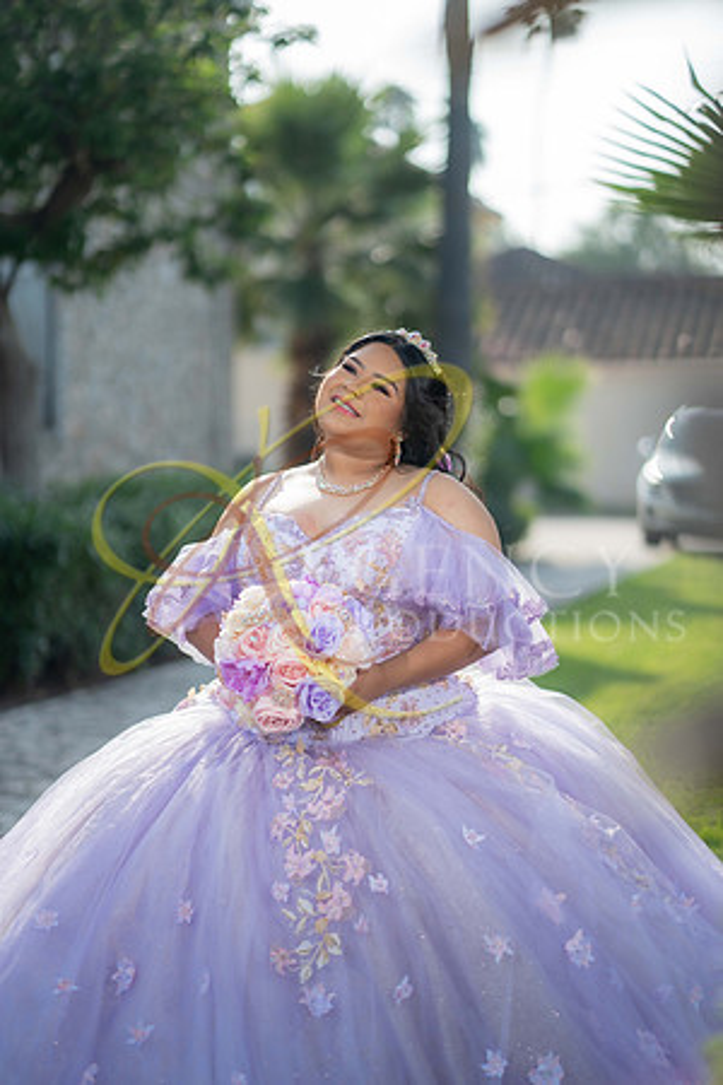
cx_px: 362
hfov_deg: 16.1
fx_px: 2560
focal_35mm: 85
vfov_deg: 23.9
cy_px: 542
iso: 125
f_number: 1.8
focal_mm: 85
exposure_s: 1/2000
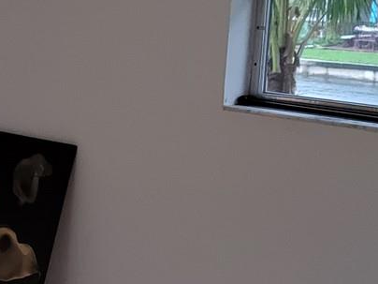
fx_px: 1081
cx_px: -7
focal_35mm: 99
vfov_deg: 14.9
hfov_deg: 19.2
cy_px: 127
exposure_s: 1/60
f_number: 1.8
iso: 320
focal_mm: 7
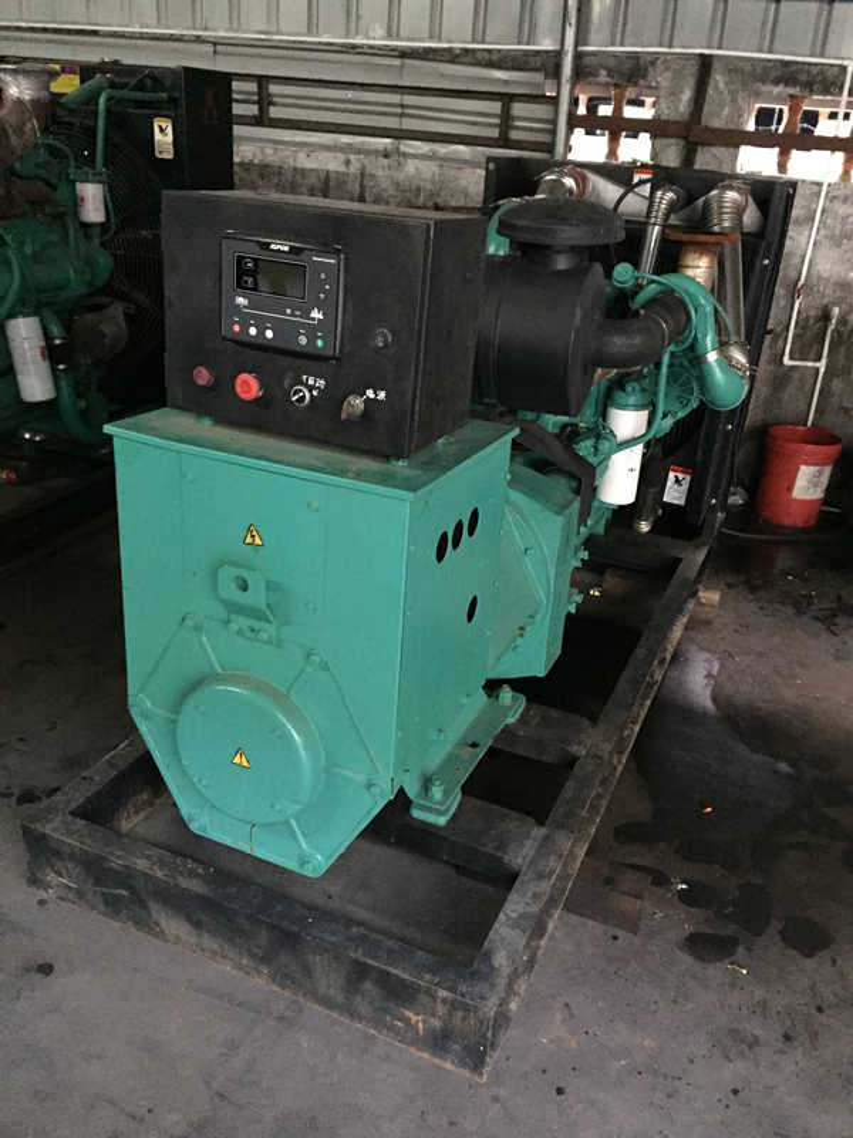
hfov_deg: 48.2
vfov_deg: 61.7
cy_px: 569
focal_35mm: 29
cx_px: 426
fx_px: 953
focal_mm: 4.15
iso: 800
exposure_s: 1/17
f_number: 2.2
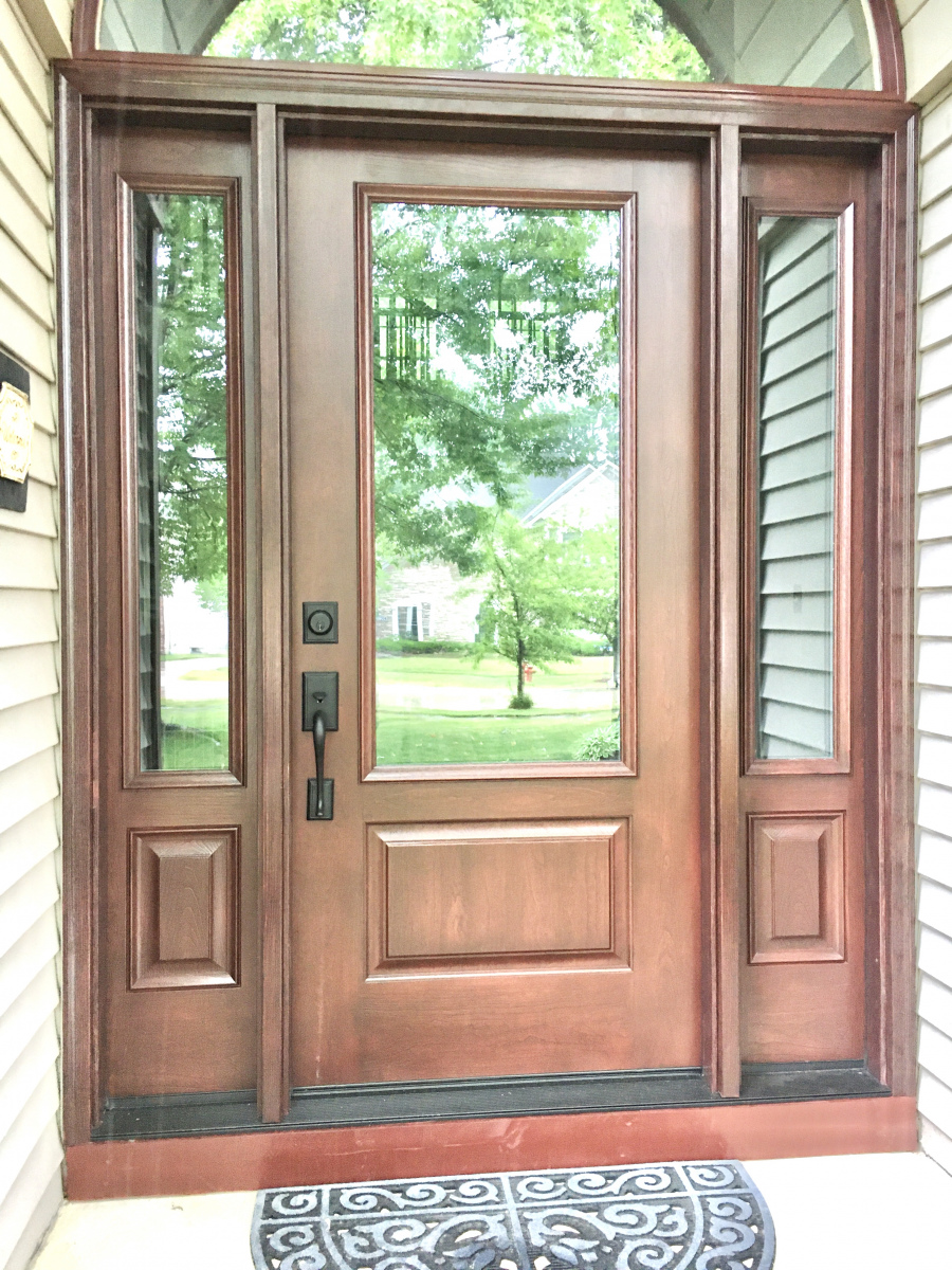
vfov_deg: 61.7
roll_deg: -0.8
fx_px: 1063
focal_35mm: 29
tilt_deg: -1.3
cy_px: 635
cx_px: 476
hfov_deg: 48.2
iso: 160
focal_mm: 4.15
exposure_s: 1/30
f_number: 2.2
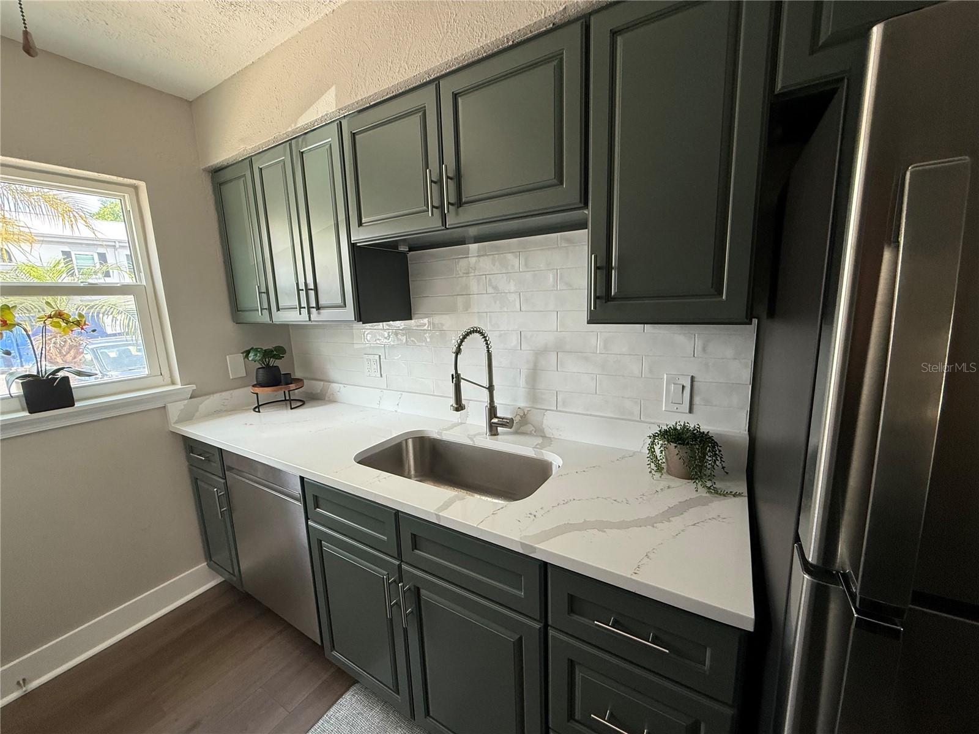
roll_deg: +2.2
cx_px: 490
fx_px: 396
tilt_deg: -9.2
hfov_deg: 102.1
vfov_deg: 85.7
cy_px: 367
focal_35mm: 14
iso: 250
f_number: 2.2
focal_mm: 2.22
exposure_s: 1/99
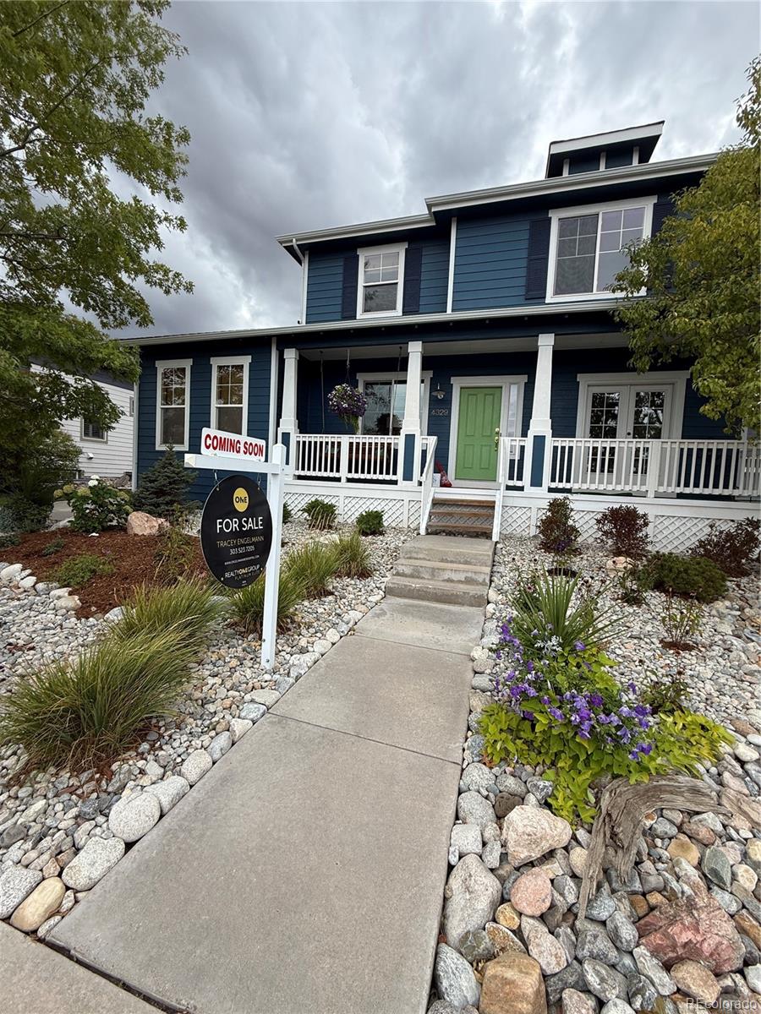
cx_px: 380
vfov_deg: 102.1
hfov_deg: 85.7
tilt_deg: -3.3
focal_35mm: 14
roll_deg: -3.4
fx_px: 410
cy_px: 507
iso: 50
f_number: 2.2
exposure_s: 1/751
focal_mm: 2.22
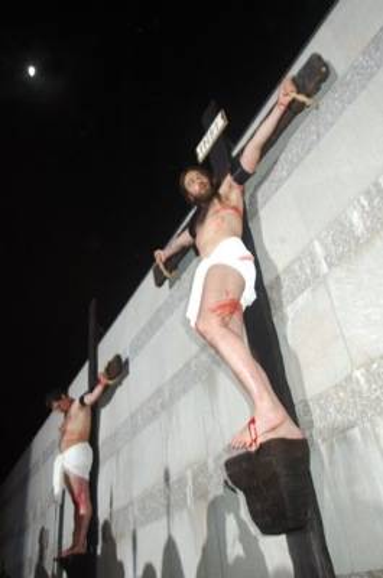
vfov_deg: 67.5
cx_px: 192
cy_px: 289
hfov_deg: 47.7
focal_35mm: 27
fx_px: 433
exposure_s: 1/2
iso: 400
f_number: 6.7
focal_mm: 18
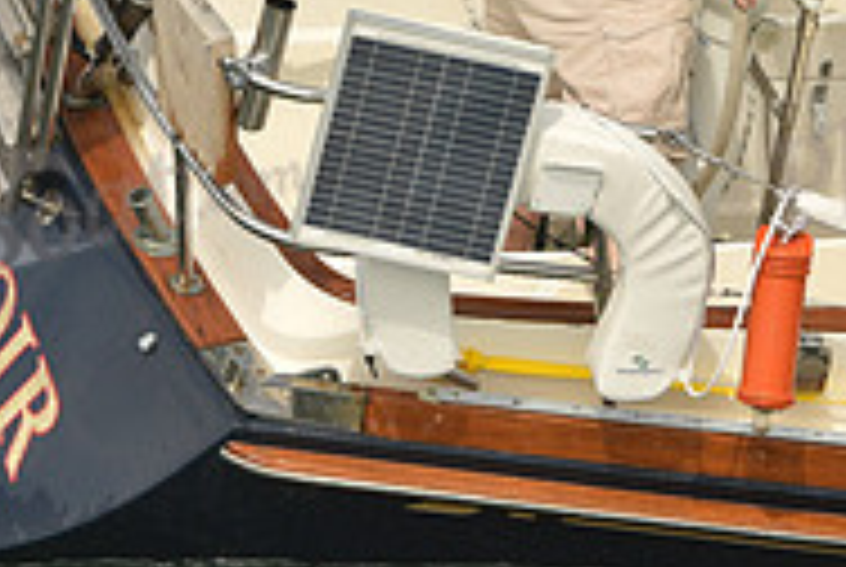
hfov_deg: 5.8
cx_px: 540
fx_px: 8403
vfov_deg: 3.9
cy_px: -56
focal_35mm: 357
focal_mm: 116
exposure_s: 1/1250
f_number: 8
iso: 320
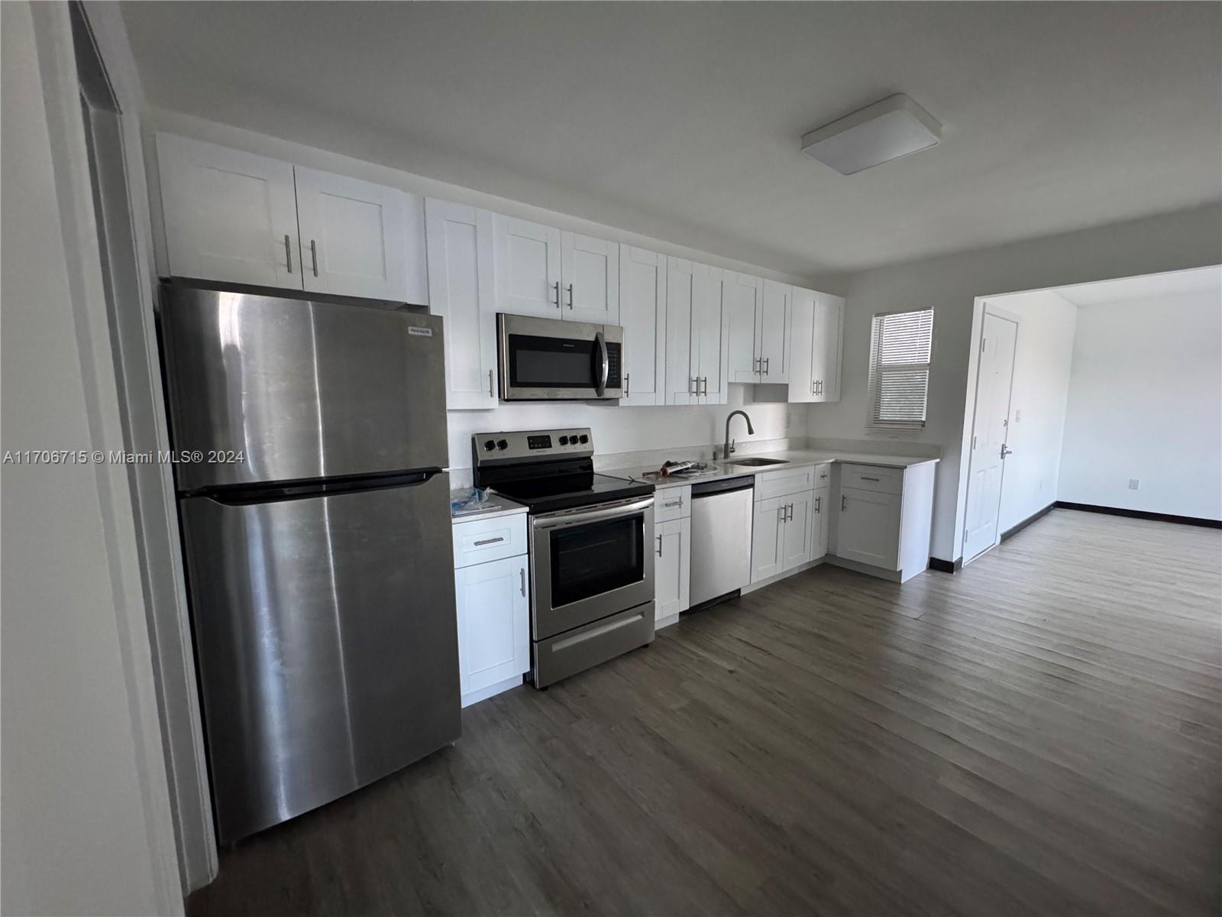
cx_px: 611
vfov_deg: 85.7
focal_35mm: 14
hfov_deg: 102.1
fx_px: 494
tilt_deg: -7.5
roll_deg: -0.1
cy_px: 458
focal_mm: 2.22
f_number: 2.2
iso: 1250
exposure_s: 1/60
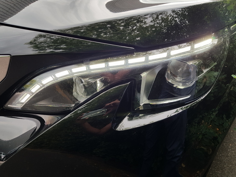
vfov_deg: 53.1
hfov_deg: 67.3
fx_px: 177
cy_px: 88
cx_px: 118
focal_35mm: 26
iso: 40
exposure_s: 1/137
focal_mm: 4.2
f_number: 1.7
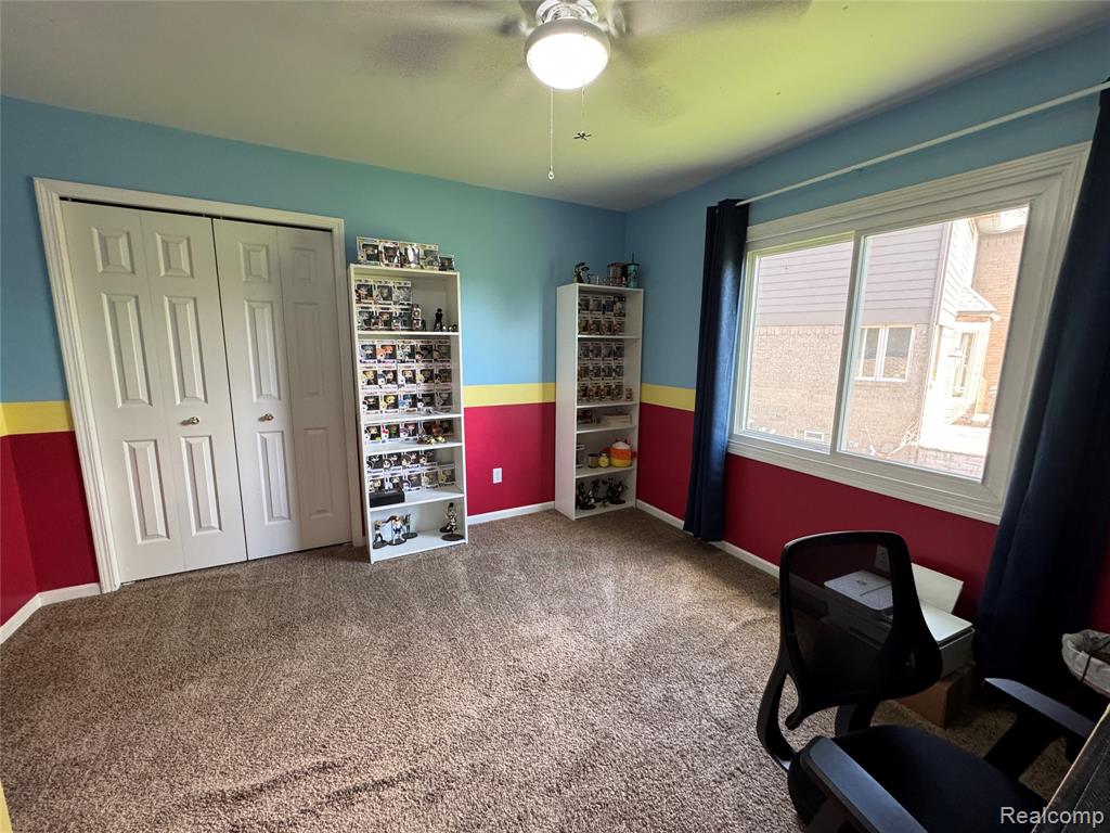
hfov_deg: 102.1
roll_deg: -1.4
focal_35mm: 14
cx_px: 555
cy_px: 416
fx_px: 449
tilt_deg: -9.6
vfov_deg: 85.7
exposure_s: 1/60
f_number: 2.2
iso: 250
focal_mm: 2.22
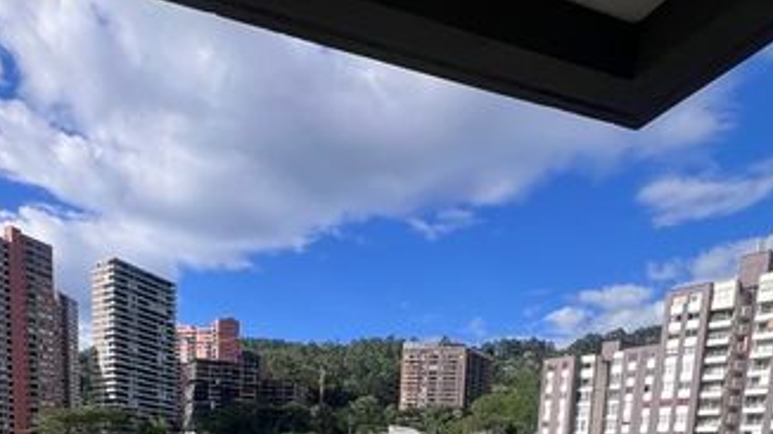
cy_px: 572
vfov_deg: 30.9
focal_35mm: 29
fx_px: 594
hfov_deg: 65.9
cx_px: 343
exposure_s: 1/1263
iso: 32
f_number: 1.8
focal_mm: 1.57
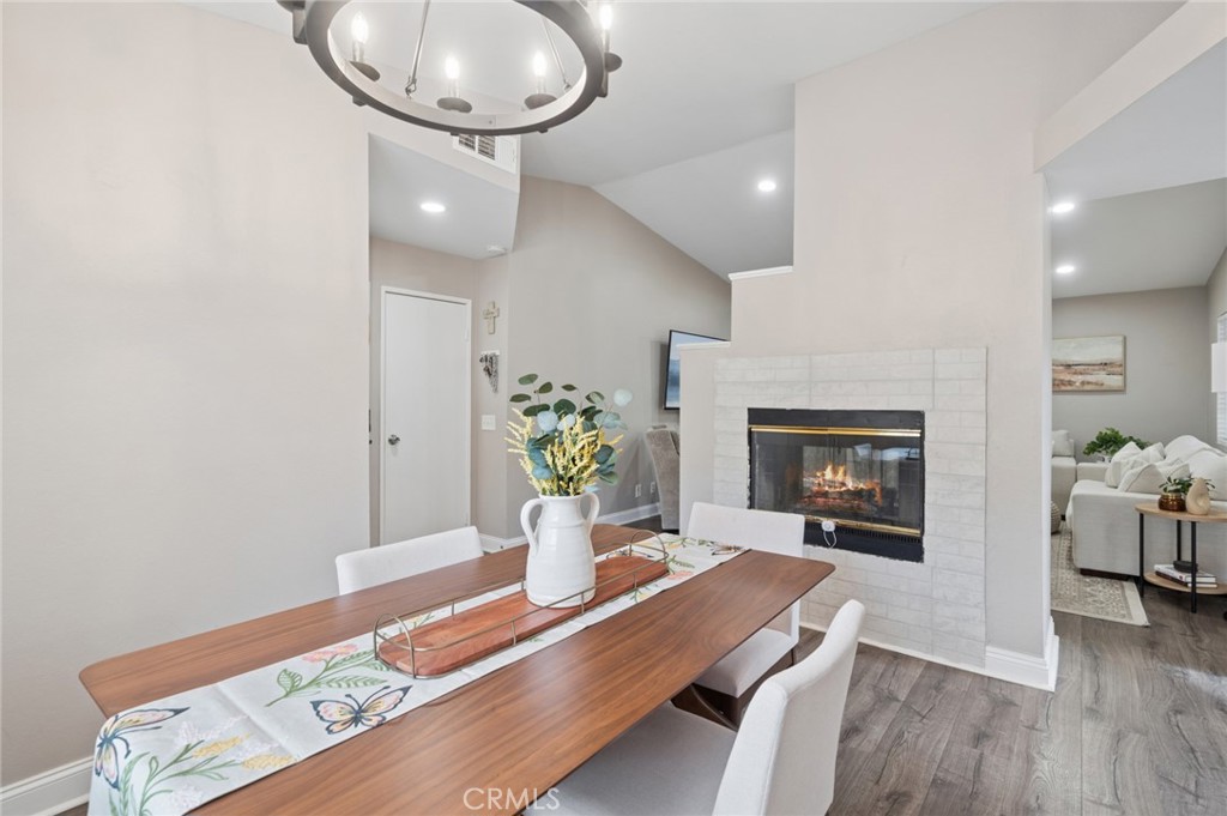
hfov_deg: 96.8
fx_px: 545
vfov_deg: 73.7
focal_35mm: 16
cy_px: 408
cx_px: 614
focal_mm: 16
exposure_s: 1/2.5
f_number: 9
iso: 100
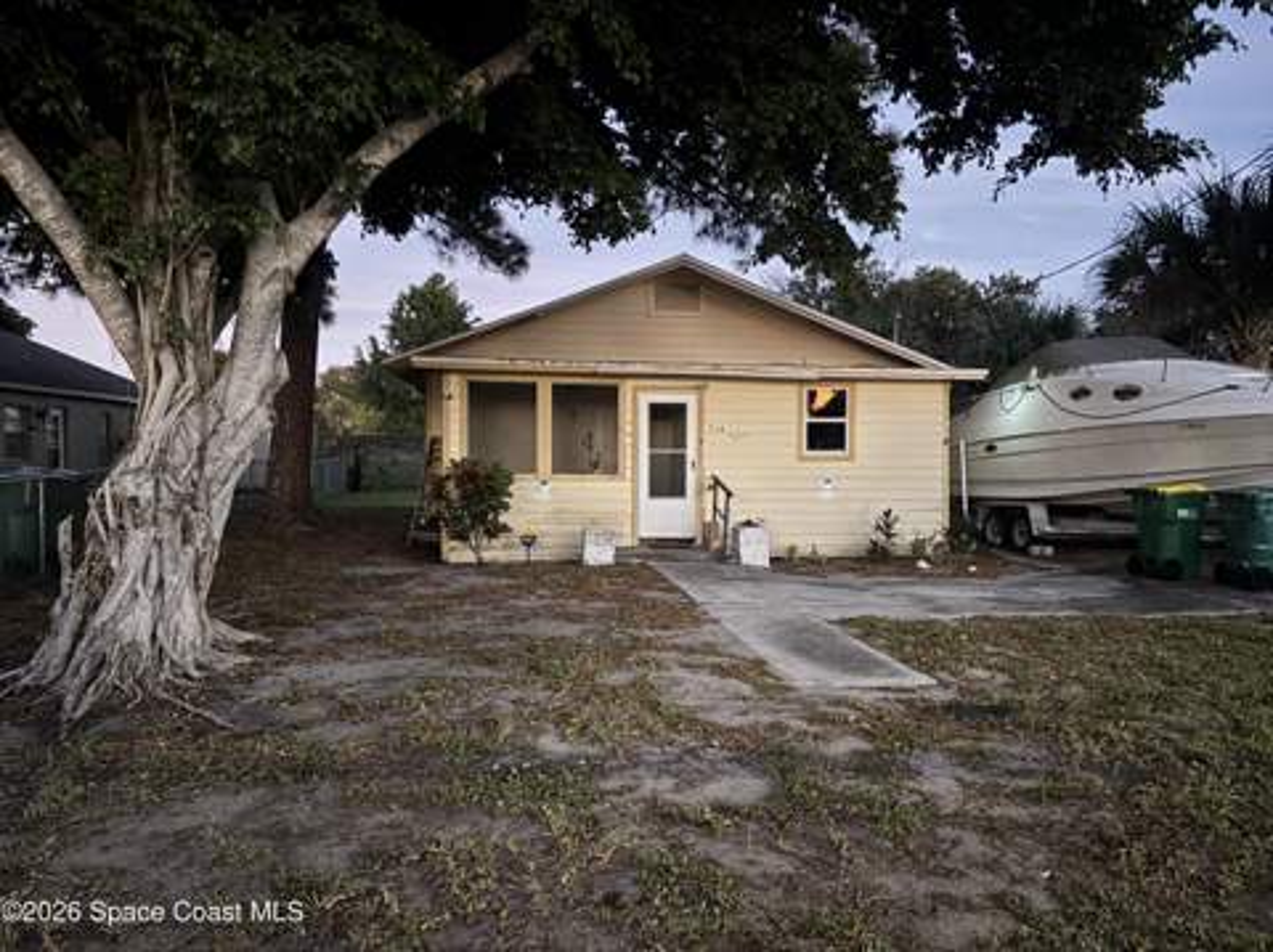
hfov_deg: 67.4
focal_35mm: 26
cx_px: 636
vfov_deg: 53.0
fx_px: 955
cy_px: 476
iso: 640
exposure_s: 1/14
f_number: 1.6
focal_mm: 5.96
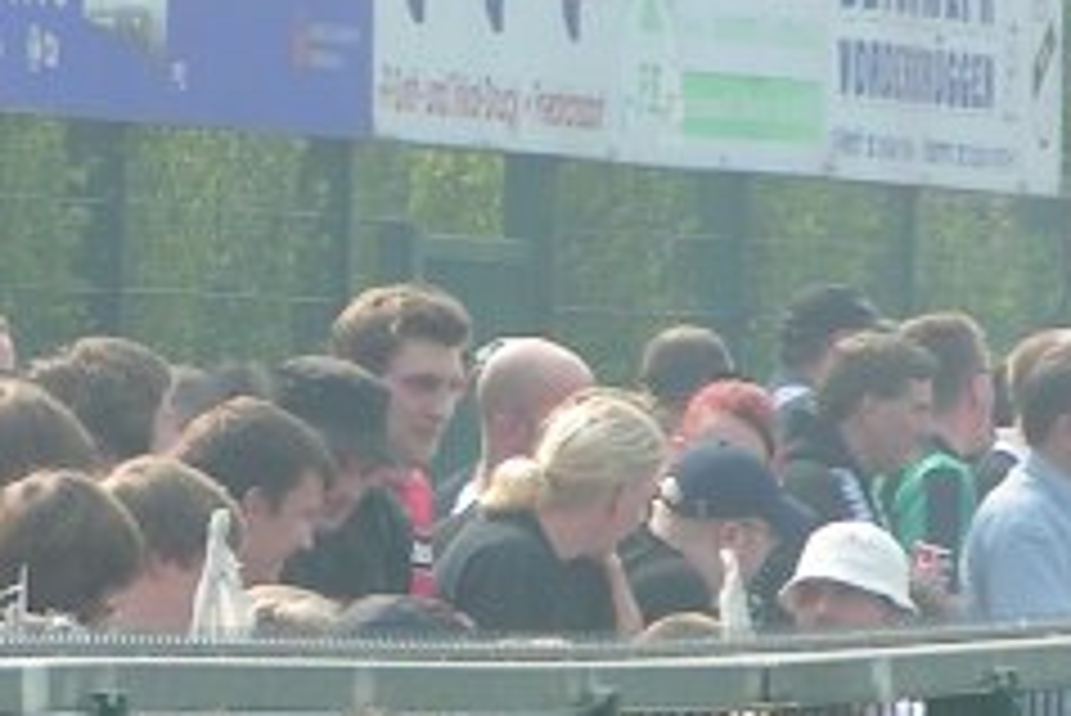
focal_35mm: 656
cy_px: 72
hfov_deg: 3.1
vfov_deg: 2.1
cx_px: 108
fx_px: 19527
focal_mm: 28.8
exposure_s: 1/250
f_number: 5
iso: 50
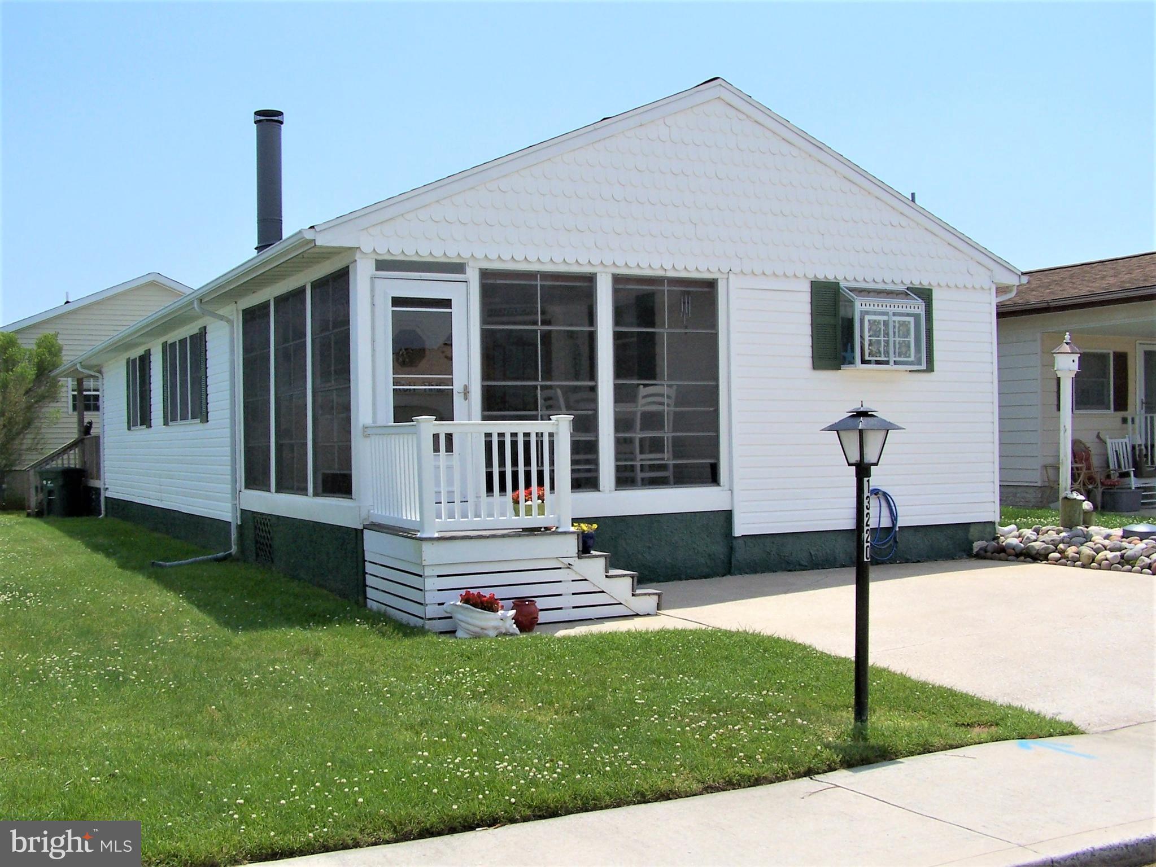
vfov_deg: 37.7
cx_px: 578
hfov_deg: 49.0
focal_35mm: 38
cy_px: 434
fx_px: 1269
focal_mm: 6.3
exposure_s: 1/750
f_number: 5.6
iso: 80
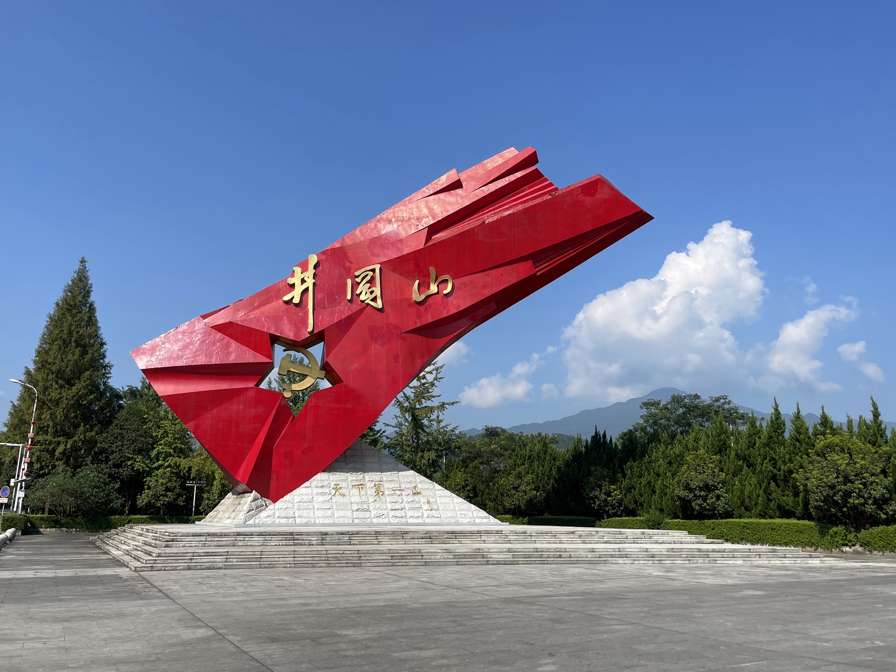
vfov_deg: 51.3
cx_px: 442
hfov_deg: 65.3
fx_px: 699
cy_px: 325
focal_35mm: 27
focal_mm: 5.1
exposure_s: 1/3922
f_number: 1.6
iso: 32
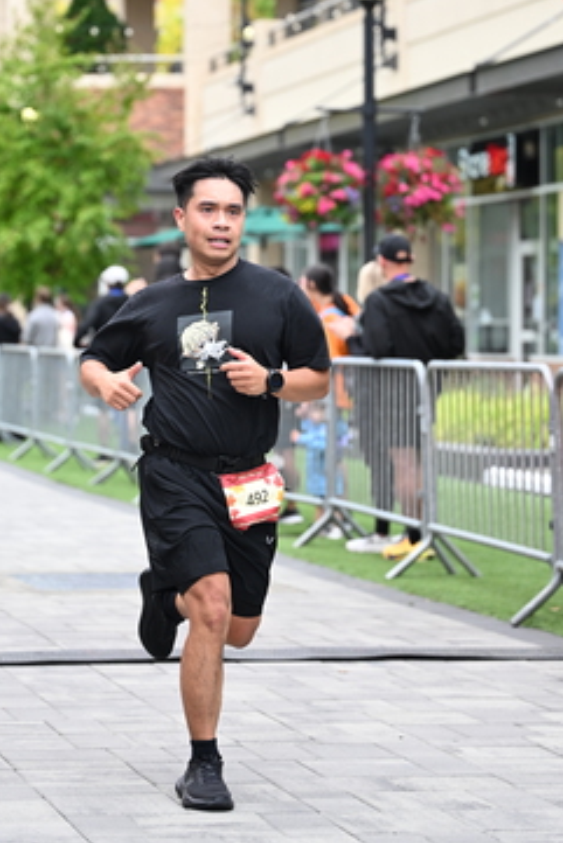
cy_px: 283
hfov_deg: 11.5
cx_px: 244
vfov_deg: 17.2
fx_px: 2789
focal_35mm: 119
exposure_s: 1/1600
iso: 800
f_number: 2.8
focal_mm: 78
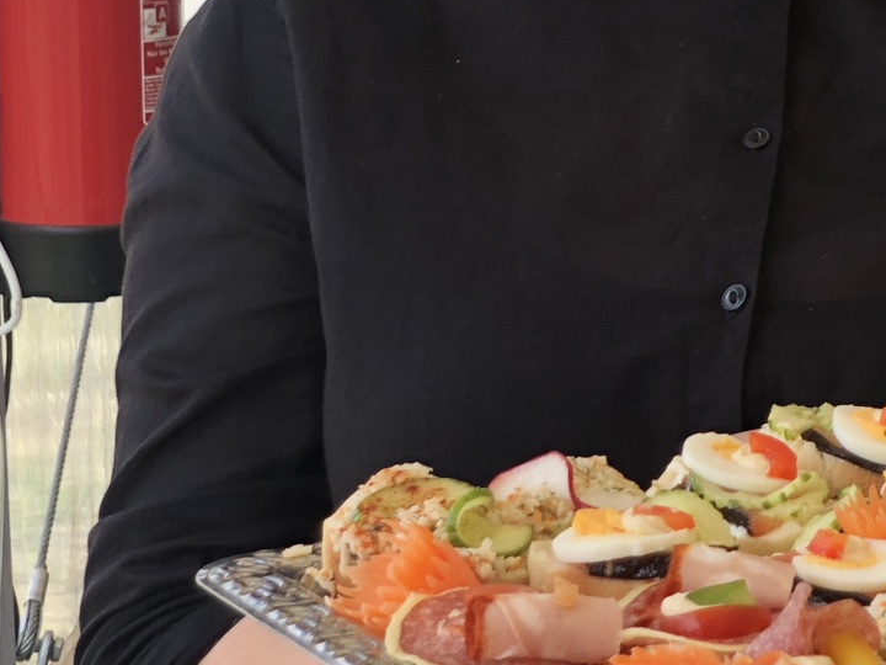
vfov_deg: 10.0
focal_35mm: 148
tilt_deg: -6.0
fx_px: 3788
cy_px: 5
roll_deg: +0.1
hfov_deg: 12.9
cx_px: 1191
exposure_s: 1/200
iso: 16
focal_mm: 6
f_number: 2.4
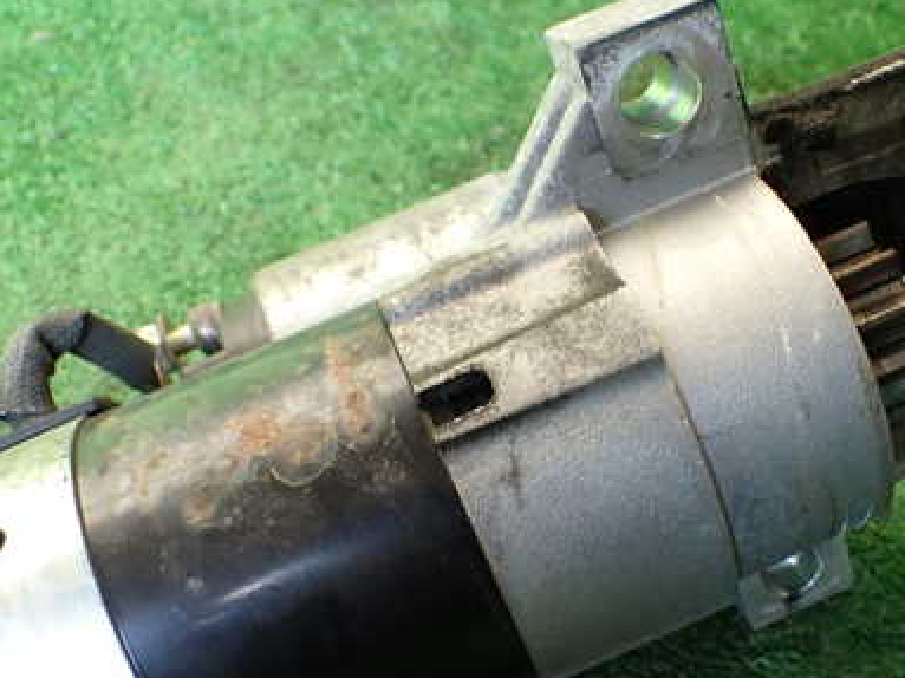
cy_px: 406
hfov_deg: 40.2
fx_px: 1228
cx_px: 555
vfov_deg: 30.8
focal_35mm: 47
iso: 160
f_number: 2.3
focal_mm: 5.4
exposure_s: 1/125
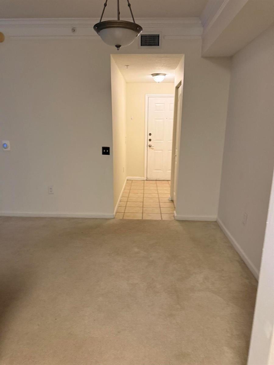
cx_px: 137
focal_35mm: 24
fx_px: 253
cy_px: 182
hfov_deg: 56.8
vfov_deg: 71.6
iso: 320
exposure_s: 1/60
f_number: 1.78
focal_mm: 6.76
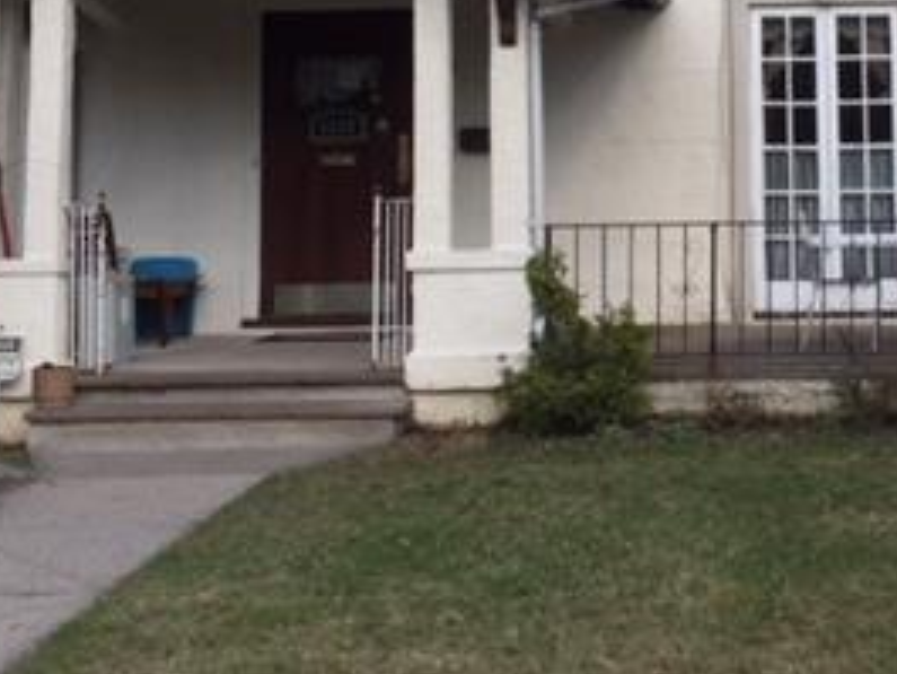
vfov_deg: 20.6
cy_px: 81
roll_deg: +0.2
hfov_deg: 27.3
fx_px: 1815
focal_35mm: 70
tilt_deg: +4.7
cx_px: 707
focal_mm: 4.15
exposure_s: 1/807
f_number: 2.2
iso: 32
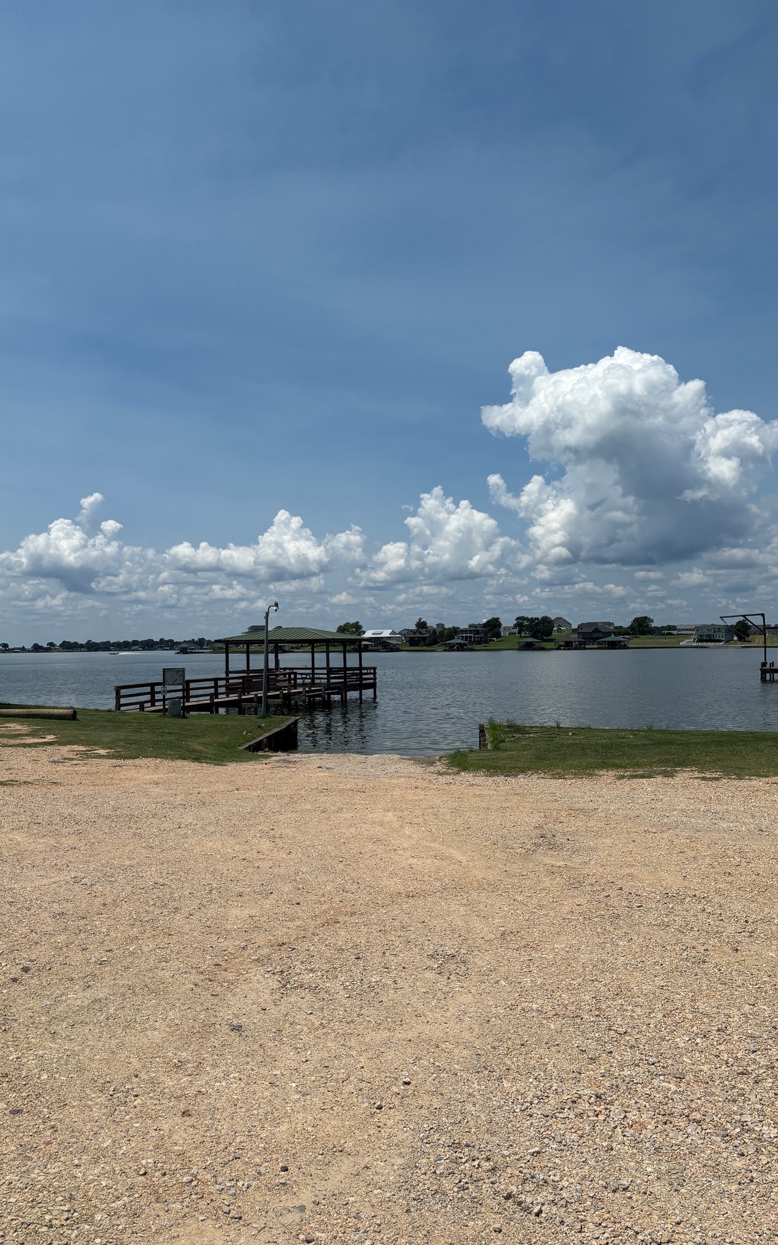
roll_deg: +0.3
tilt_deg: +1.1
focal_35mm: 28
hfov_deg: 44.5
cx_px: 374
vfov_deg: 66.5
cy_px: 624
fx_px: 950
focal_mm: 5.96
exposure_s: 1/9091
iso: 50
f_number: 1.6
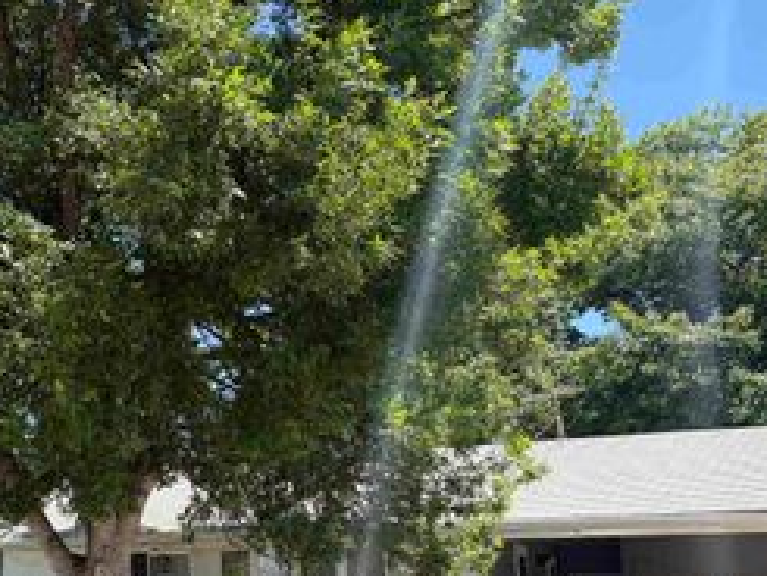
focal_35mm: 53
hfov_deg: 35.2
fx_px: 1175
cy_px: 383
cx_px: 175
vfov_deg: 27.4
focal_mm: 5.96
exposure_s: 1/1196
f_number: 1.6
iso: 50
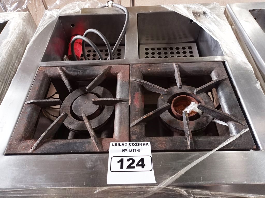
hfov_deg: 63.5
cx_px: 132
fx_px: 214
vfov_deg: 49.7
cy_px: 99
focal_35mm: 28
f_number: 1.79
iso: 580
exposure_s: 1/24
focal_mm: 4.7
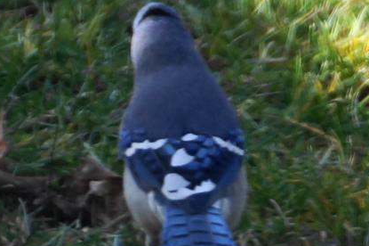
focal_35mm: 579
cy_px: 168
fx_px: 5930
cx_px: 151
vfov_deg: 2.4
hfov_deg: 3.6
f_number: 6.3
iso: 400
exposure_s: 1/160
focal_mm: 160
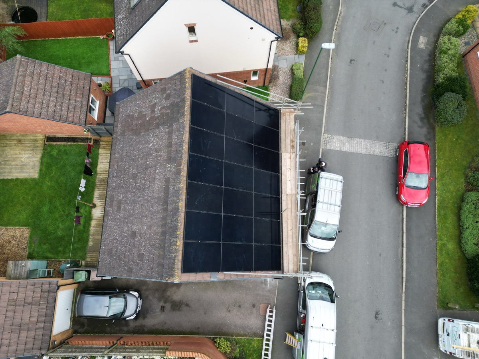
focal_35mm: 24
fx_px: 332
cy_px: 180
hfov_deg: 71.6
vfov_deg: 56.8
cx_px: 240
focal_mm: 6.72
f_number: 1.7
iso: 200
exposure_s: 1/725
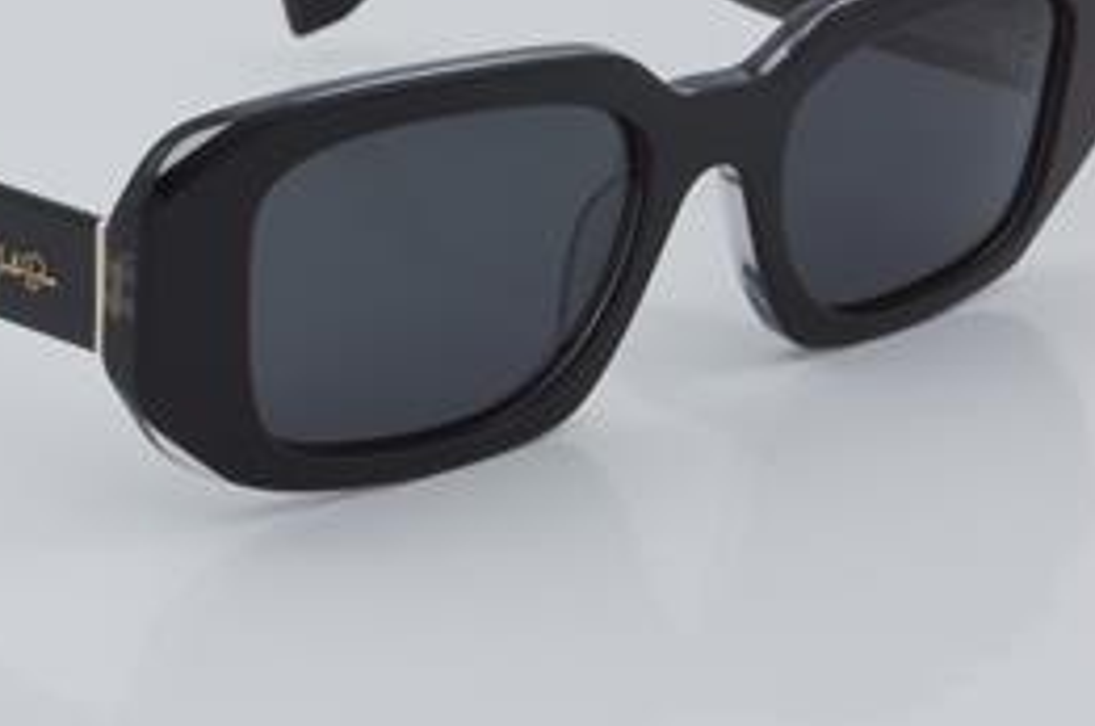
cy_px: 218
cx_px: 306
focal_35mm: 115
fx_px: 3491
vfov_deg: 11.8
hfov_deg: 17.7
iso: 100
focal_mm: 50
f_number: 32
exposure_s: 1/4
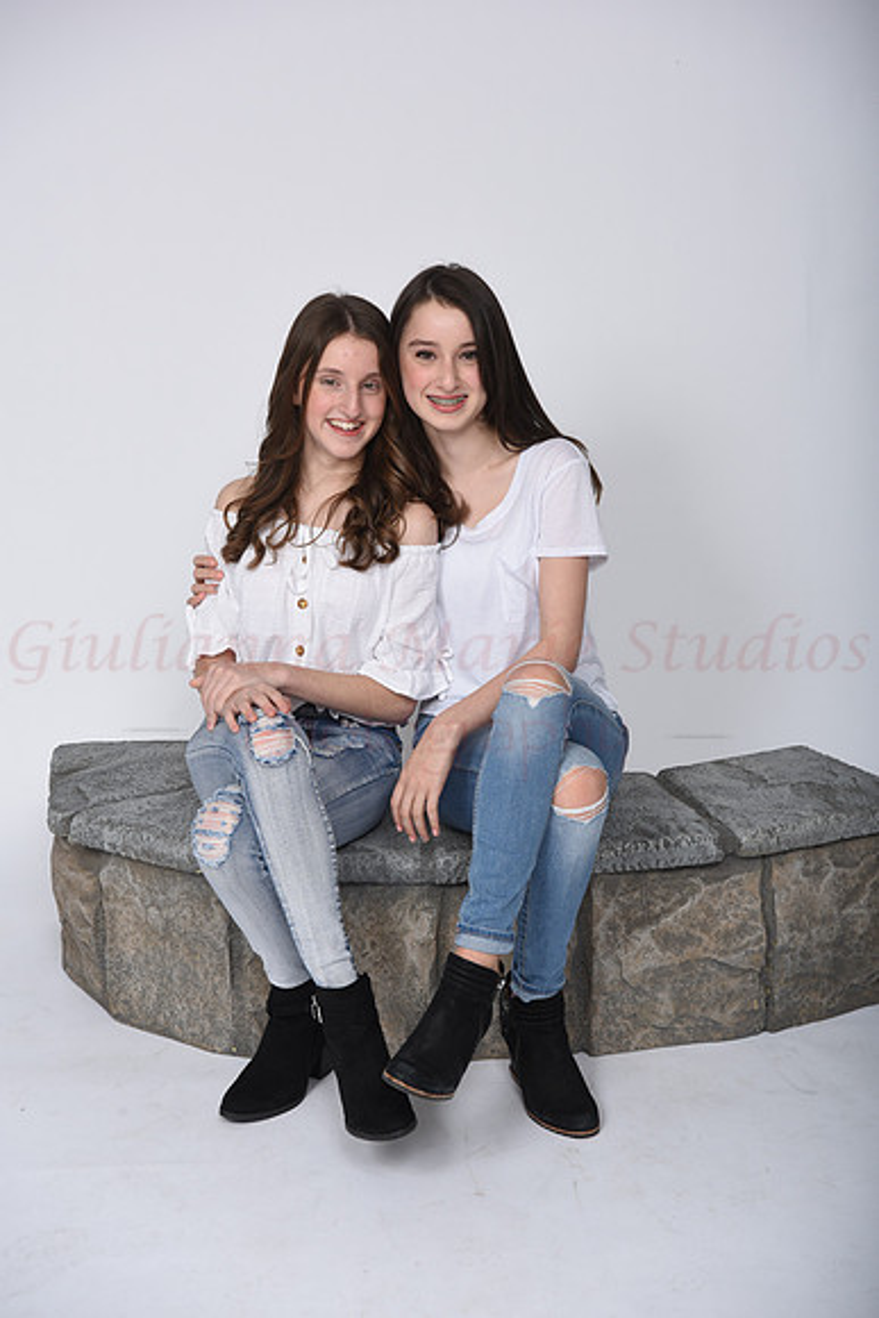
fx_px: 2013
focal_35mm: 55
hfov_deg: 24.6
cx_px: 440
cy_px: 659
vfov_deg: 36.2
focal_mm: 55
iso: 160
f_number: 9
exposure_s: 1/250
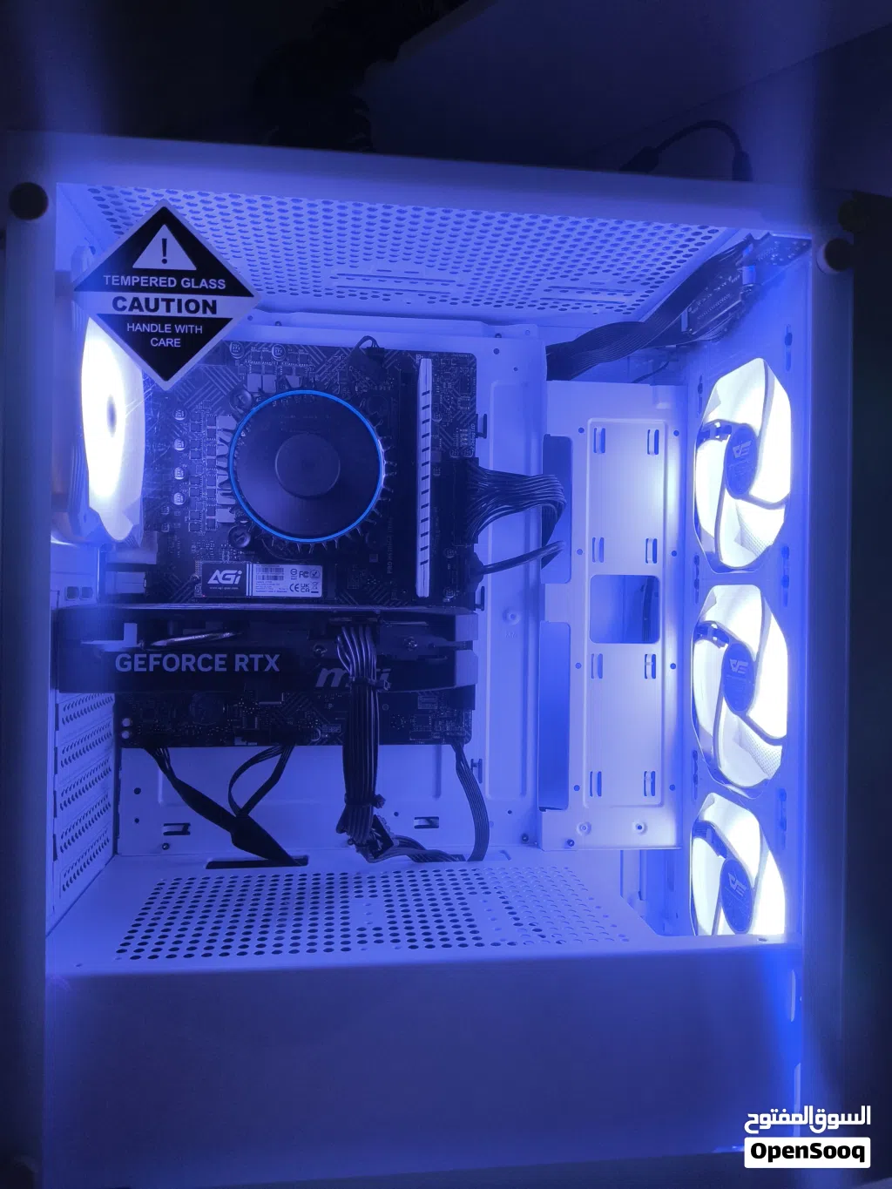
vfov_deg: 69.4
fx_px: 859
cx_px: 446
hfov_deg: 54.9
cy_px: 594
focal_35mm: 25
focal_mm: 4.71
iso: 320
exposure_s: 1/50
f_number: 1.7
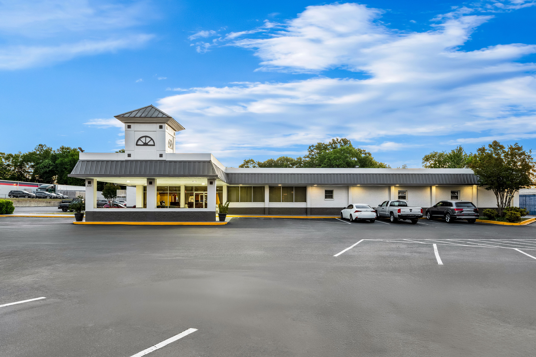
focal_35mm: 16
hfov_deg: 96.7
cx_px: 268
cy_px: 178
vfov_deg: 73.7
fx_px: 238
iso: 400
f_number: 8
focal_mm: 16
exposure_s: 1/2.5
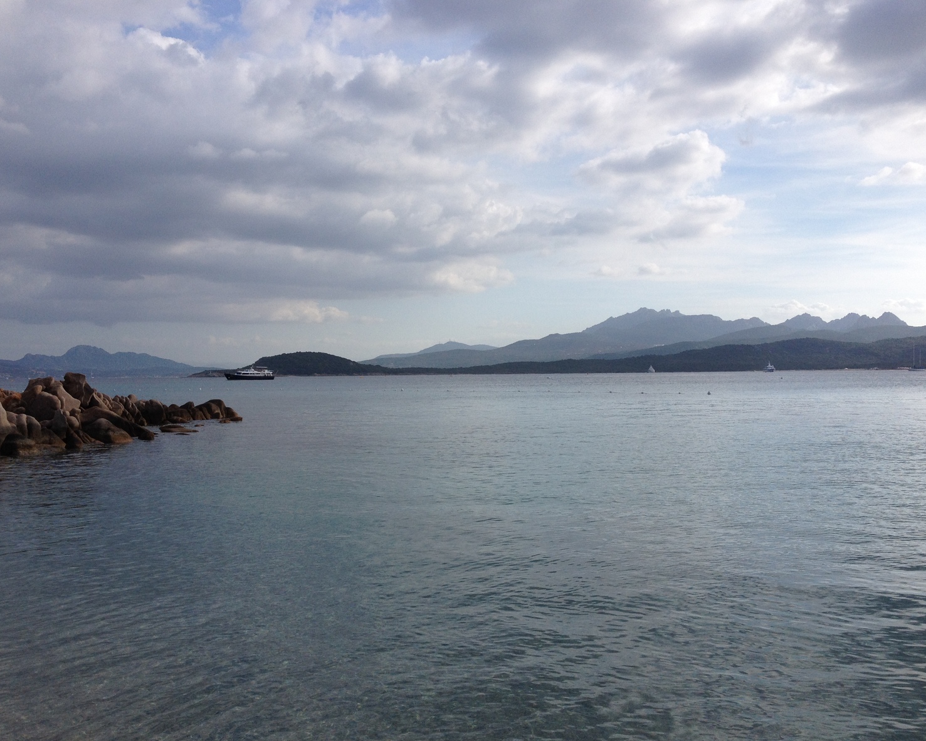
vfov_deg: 40.1
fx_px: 1014
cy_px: 376
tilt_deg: -3.5
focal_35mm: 37
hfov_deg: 49.1
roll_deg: +1.2
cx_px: 446
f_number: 2.4
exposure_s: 1/2045
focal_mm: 4.28
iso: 50
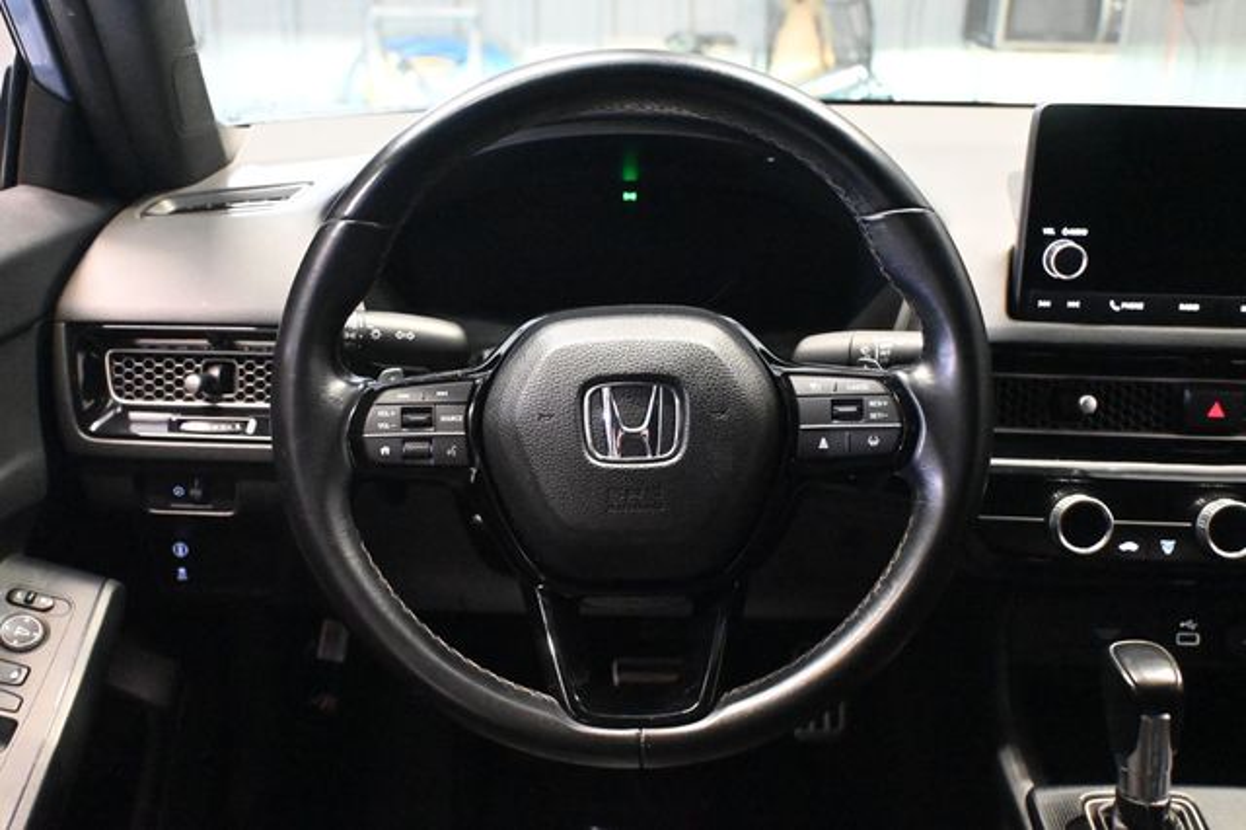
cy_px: 415
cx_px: 623
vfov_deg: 35.5
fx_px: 1297
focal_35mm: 38
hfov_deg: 51.3
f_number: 4.2
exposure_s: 1/30
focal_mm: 25
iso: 12800
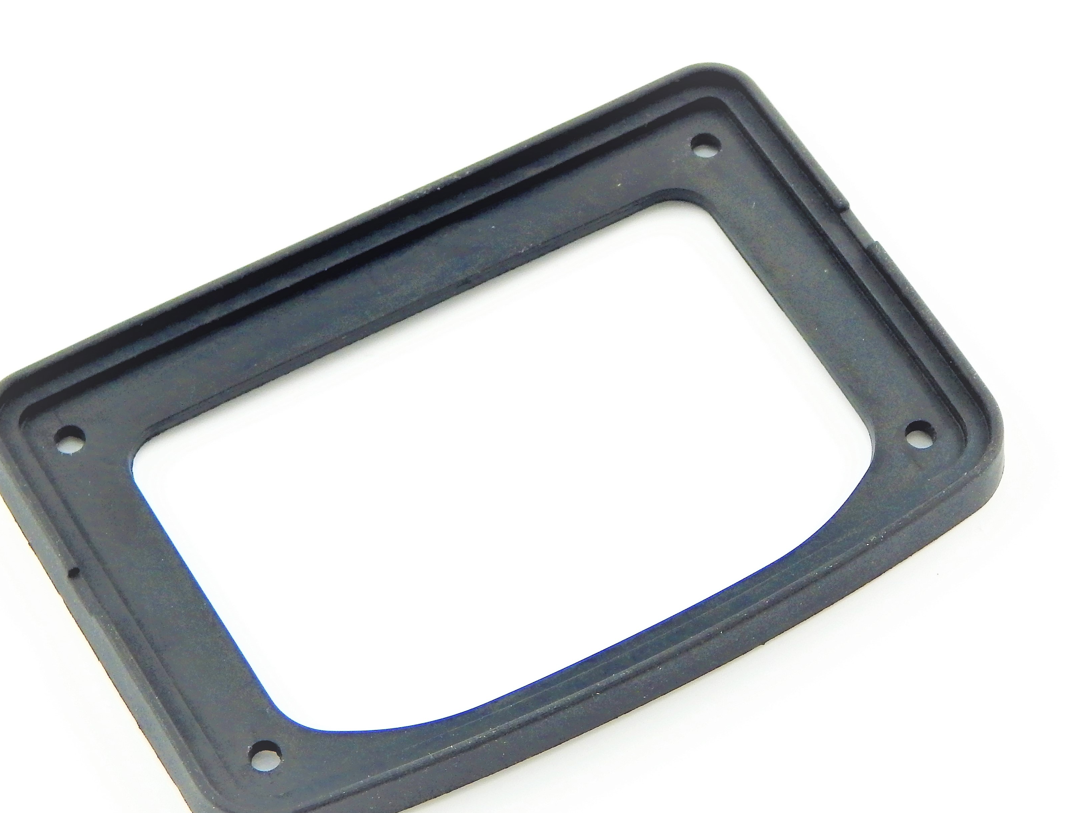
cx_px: 508
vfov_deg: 12.2
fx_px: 3789
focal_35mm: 121
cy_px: 445
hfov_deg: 16.3
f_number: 4.3
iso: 400
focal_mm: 15.3
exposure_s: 1/30
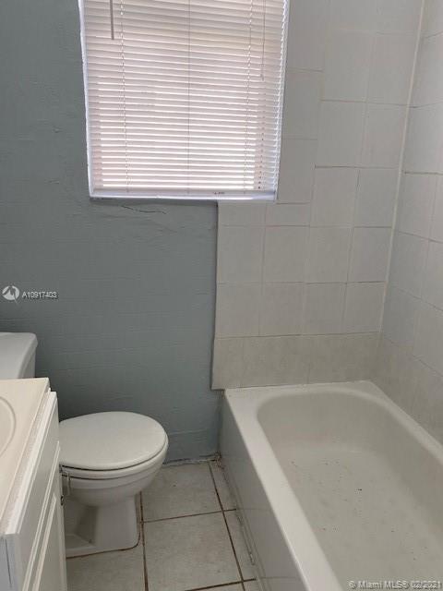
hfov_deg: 53.1
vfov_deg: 67.3
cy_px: 296
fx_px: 444
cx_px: 222
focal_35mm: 26
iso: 50
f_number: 1.8
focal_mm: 4.25
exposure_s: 1/122
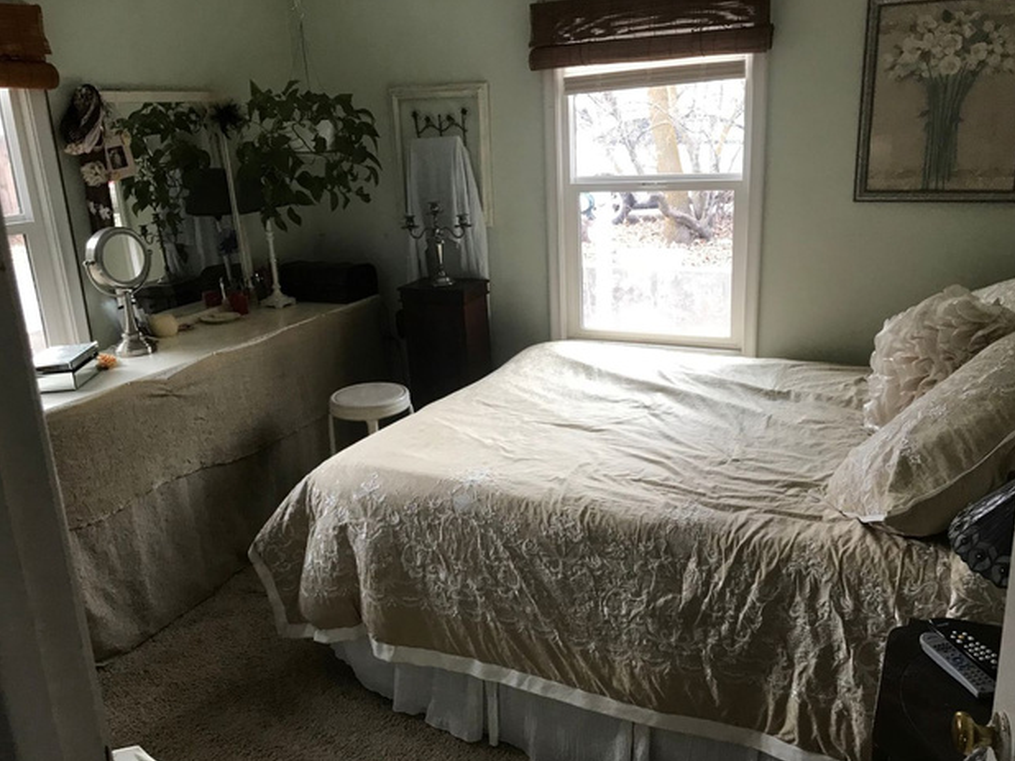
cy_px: 388
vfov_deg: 48.2
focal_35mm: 29
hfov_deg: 61.7
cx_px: 511
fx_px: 850
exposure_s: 1/24
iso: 40
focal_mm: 3.99
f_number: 1.8
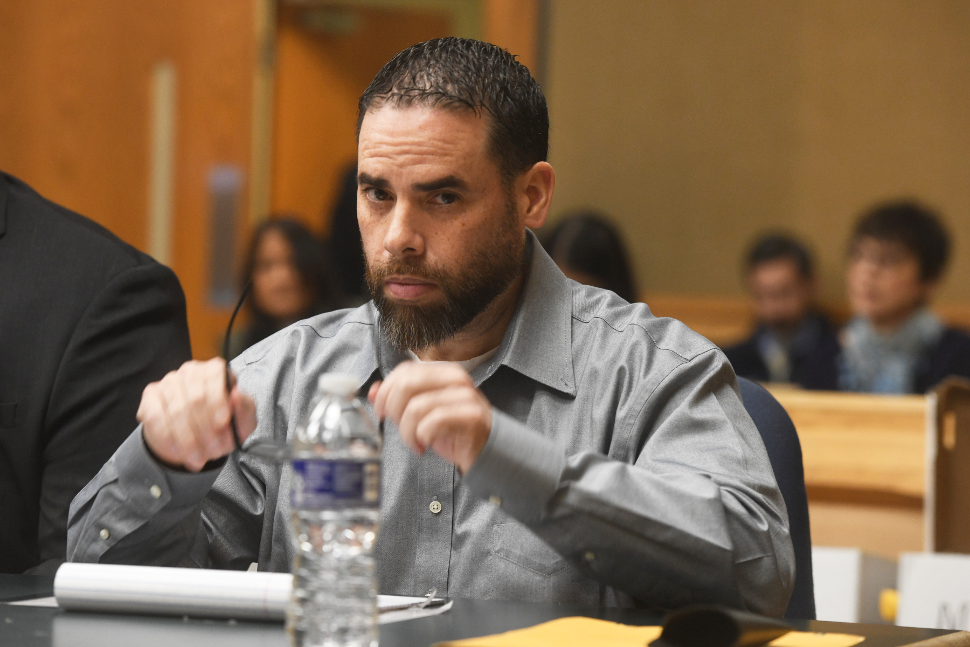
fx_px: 3368
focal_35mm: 125
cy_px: 324
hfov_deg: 16.4
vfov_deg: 11.0
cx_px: 485
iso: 1600
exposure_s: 1/80
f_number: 4.5
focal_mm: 125
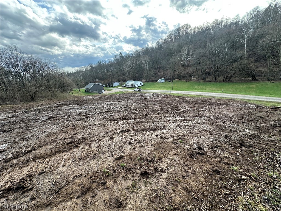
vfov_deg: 85.7
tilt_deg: -18.5
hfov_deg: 102.1
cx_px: 140
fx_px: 114
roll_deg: +9.5
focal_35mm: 14
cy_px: 106
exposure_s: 1/392
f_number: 2.2
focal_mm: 2.22
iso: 40
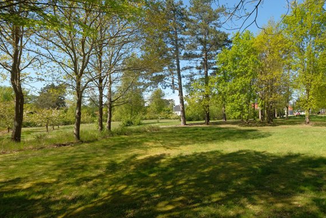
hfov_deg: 79.5
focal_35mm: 21
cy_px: 114
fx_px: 190
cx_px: 206
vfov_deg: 59.5
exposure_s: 1/800
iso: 200
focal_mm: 10
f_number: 4
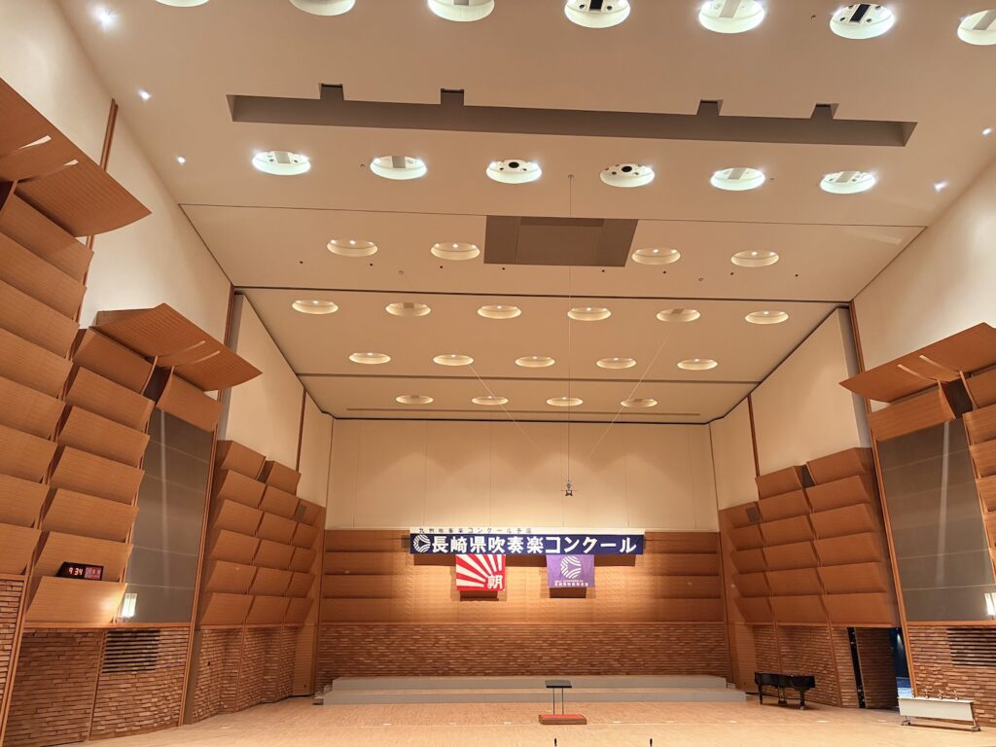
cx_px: 498
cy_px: 374
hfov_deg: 67.3
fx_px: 748
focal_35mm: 26
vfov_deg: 53.1
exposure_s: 1/40
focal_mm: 5.96
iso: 400
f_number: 1.6
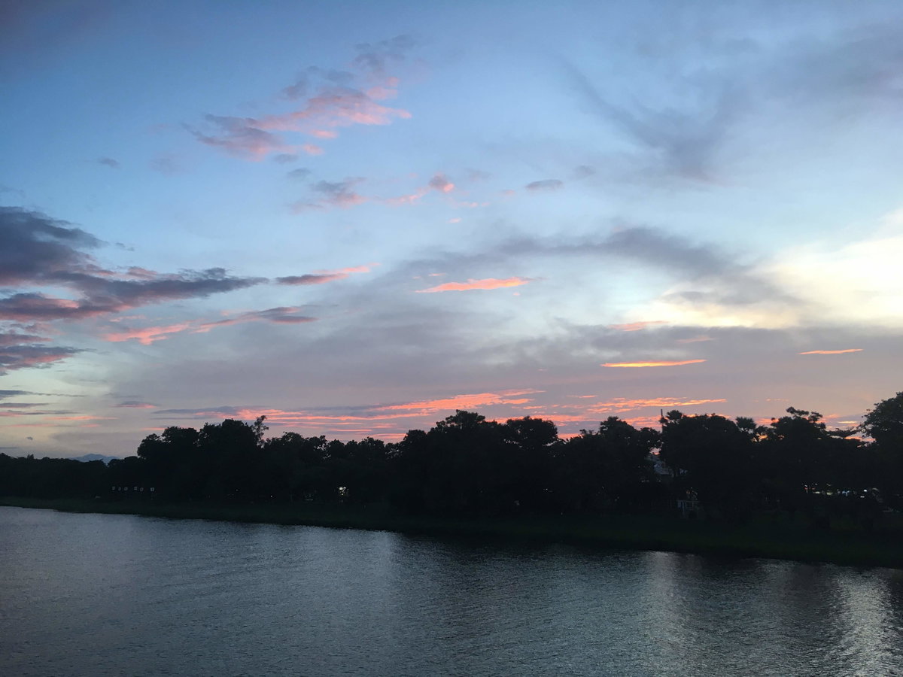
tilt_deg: +11.1
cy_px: 338
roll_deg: -1.1
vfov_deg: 48.2
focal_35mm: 29
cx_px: 452
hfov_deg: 61.7
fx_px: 756
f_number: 2.2
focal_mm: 4.15
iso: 32
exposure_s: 1/33
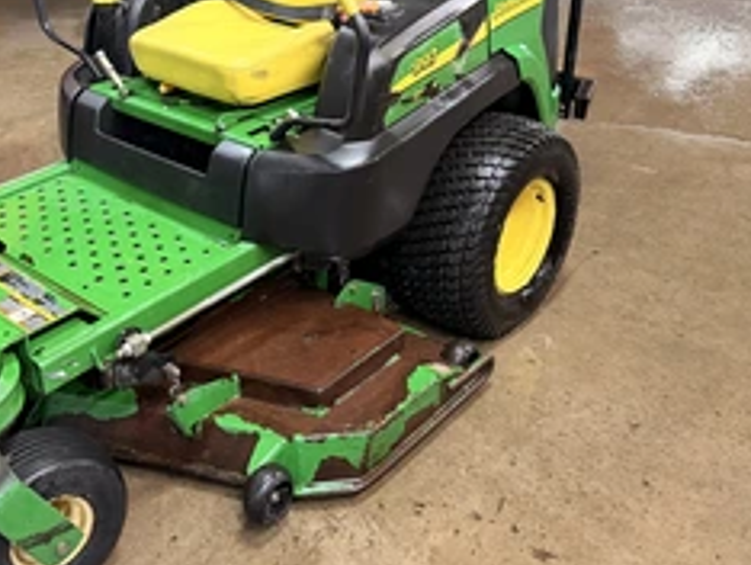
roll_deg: +1.3
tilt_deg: -19.9
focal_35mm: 41
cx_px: 276
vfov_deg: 34.8
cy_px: 180
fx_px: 890
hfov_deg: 45.3
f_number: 1.78
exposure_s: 1/60
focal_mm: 6.76
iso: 500
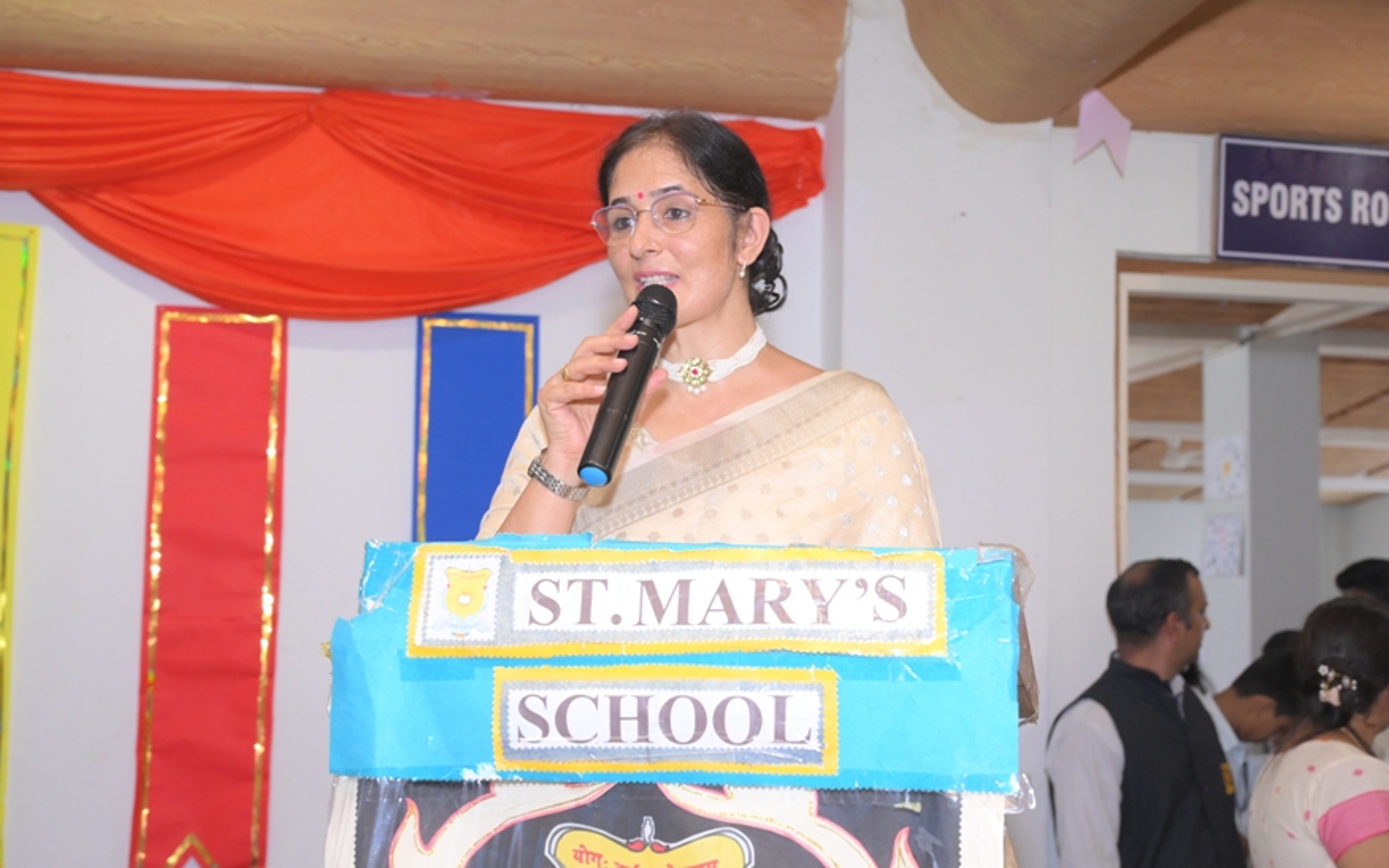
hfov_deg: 40.3
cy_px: 485
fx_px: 1892
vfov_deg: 25.8
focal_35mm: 50
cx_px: 771
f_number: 5
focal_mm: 42
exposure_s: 1/125
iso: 1250
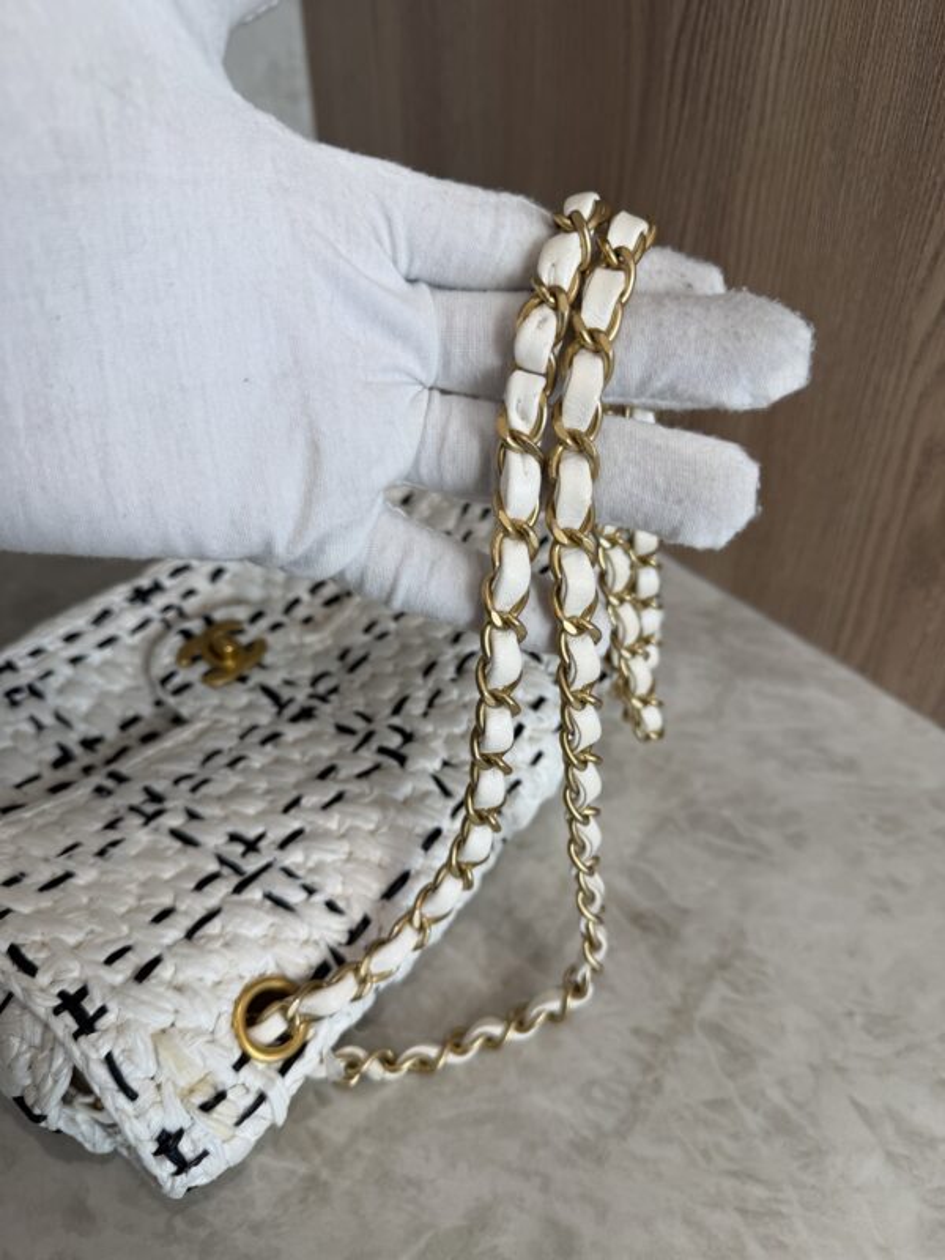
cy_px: 630
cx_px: 472
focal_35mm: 24
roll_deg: +0.8
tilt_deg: -39.6
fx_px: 874
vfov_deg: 71.6
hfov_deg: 56.8
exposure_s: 1/120
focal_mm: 6.76
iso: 64
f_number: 1.78
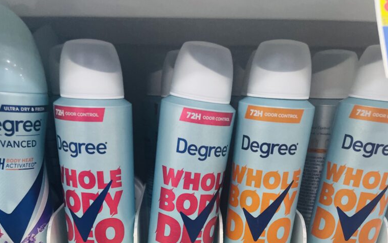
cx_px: 193
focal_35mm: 37
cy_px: 257
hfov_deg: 52.7
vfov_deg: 31.2
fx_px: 391
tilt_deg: -25.1
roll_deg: -1.5
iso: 100
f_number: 1.6
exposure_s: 1/120
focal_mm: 4.2
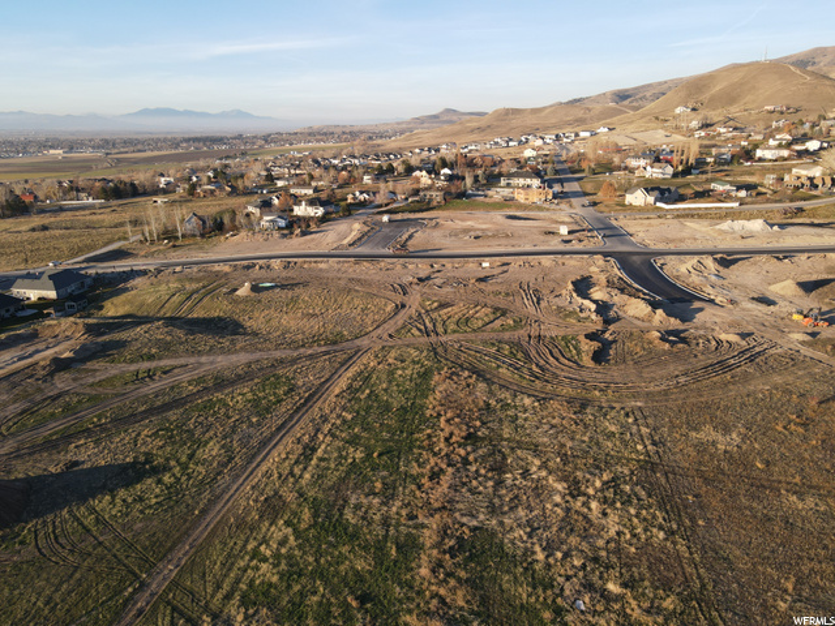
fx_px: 579
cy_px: 313
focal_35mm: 24
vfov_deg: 56.8
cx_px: 418
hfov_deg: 71.6
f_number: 2.8
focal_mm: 4.5
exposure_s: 1/200
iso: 100
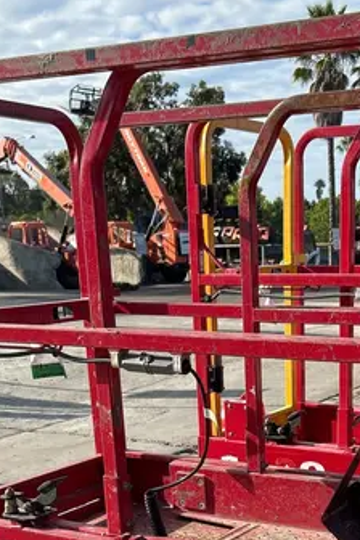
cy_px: 536
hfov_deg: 22.7
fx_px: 885
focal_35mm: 59
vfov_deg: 31.5
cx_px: 292
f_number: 1.5
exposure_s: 1/2404
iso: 50
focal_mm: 5.7
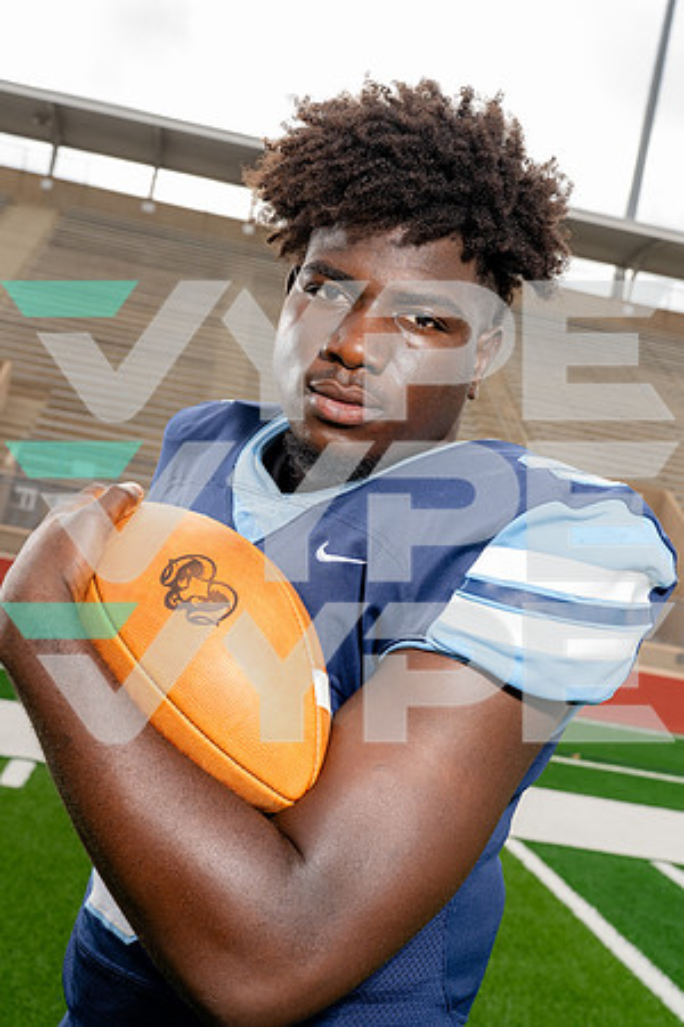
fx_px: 1282
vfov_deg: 43.6
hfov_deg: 29.9
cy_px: 514
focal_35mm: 45
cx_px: 342
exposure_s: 1/250
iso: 320
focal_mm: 45
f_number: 8
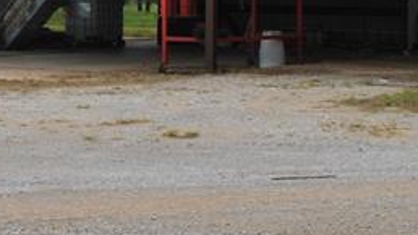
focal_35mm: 125
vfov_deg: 9.5
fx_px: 1385
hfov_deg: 16.5
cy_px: -77
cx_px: -70
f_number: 11
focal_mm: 20
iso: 100
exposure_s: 1/200
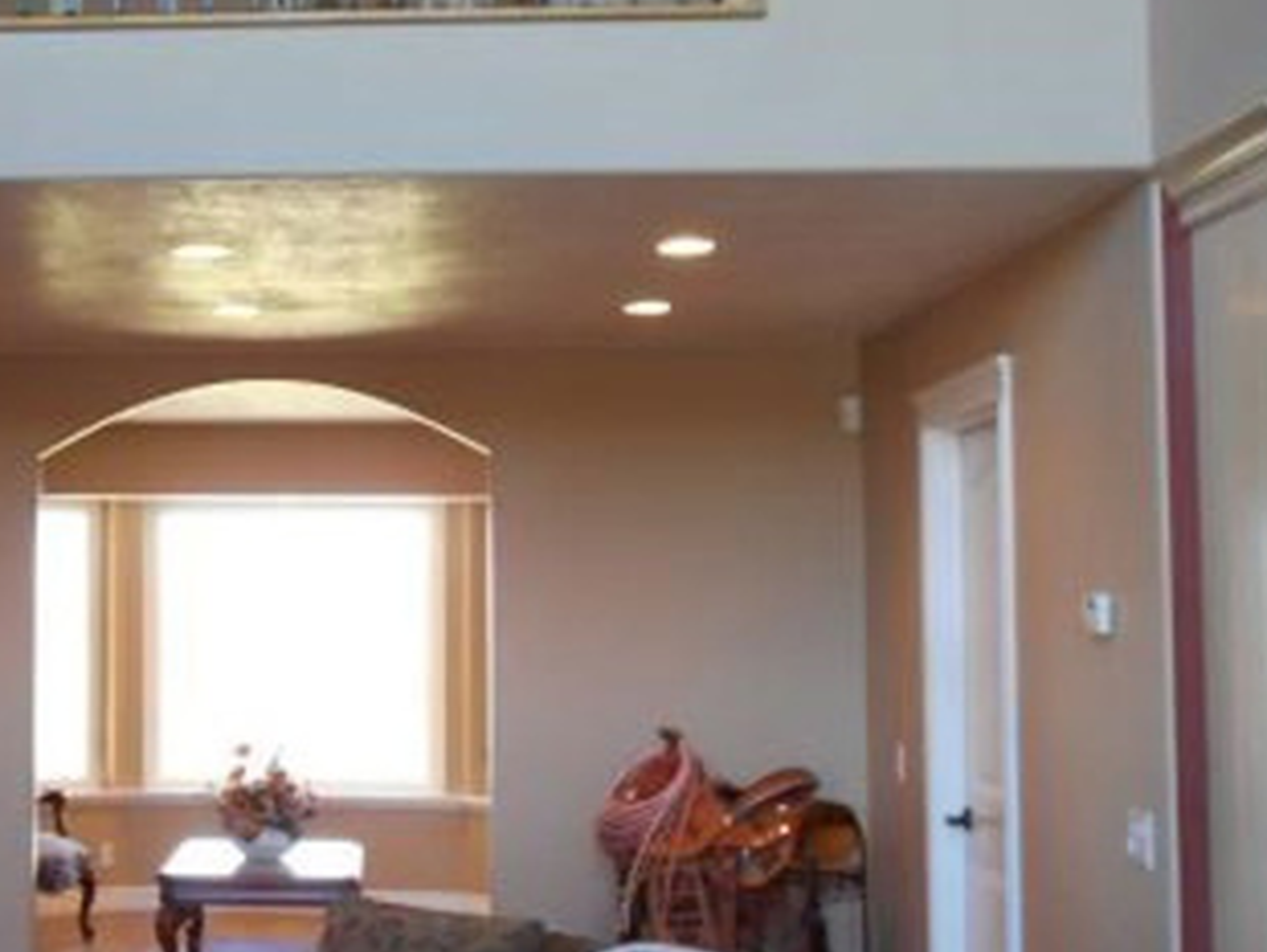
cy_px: 380
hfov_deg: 28.1
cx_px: 82
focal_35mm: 66
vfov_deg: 22.3
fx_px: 2418
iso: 200
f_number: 3.6
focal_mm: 5.8
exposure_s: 1/30
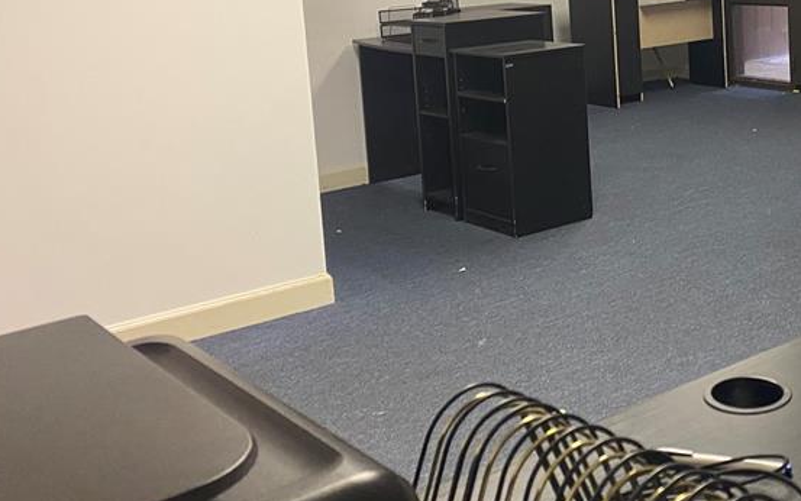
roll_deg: +2.0
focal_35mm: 51
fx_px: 1114
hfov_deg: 37.6
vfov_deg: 24.6
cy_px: 46
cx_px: 678
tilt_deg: -8.3
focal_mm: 4.25
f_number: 1.8
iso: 200
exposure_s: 1/60
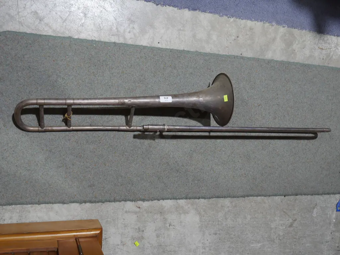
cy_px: 128
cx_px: 170
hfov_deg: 49.0
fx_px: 373
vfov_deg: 37.7
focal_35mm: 38
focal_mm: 19
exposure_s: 1/60
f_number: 4.1
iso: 400
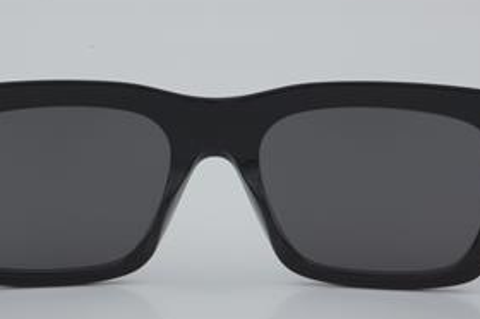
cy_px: 175
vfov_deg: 11.6
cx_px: 218
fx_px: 1568
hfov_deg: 17.4
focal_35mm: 118
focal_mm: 55
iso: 100
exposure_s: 1/4
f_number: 32
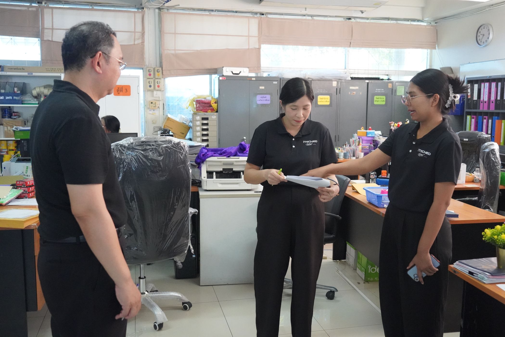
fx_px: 491
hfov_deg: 54.4
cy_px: 168
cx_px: 252
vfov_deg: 37.8
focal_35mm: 35
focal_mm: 35
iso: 16000
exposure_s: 1/400
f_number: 5
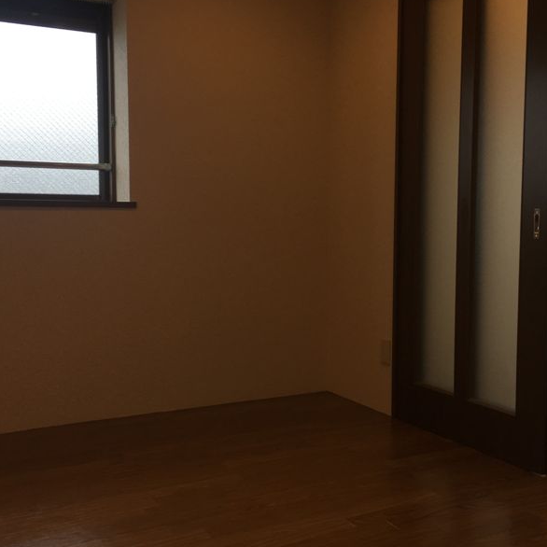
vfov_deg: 40.0
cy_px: 278
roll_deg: -0.8
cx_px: 311
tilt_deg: -4.7
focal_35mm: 42
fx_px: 751
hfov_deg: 39.9
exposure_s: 1/90
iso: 25
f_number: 2.2
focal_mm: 4.15
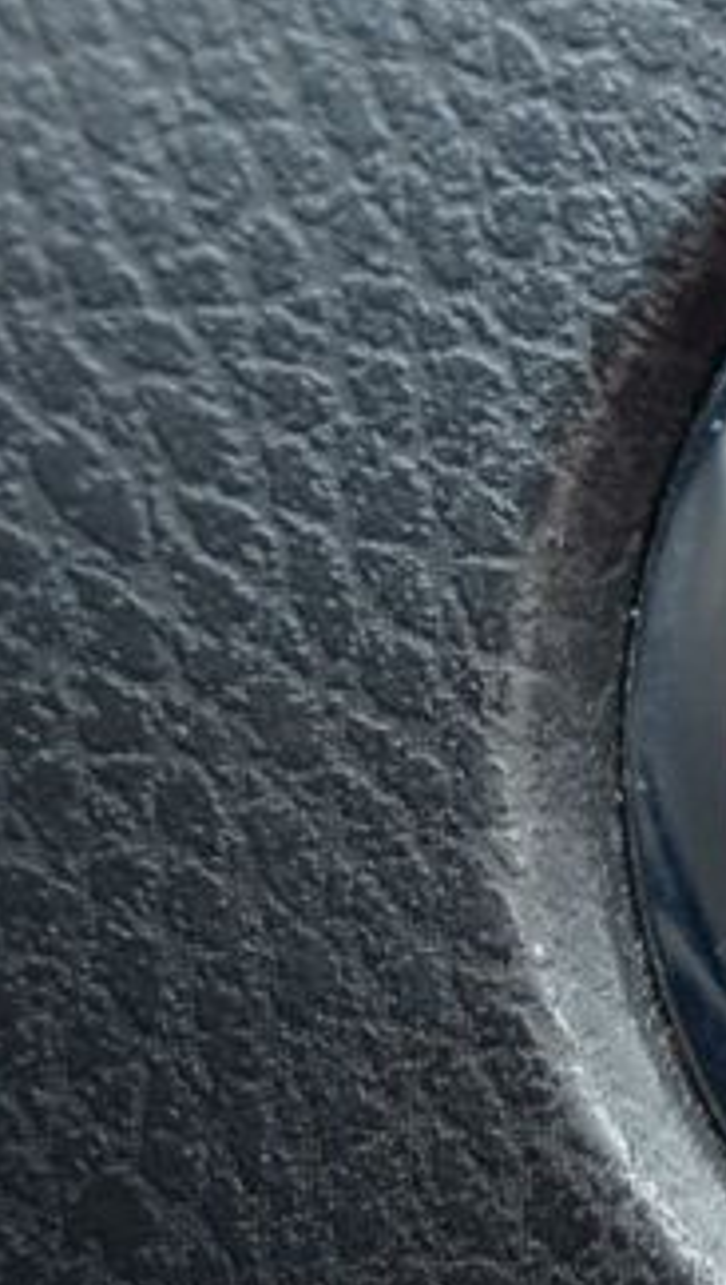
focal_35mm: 273
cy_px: 631
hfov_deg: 4.4
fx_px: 9302
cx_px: 1408
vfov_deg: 7.9
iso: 400
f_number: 7.1
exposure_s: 1/40
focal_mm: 55
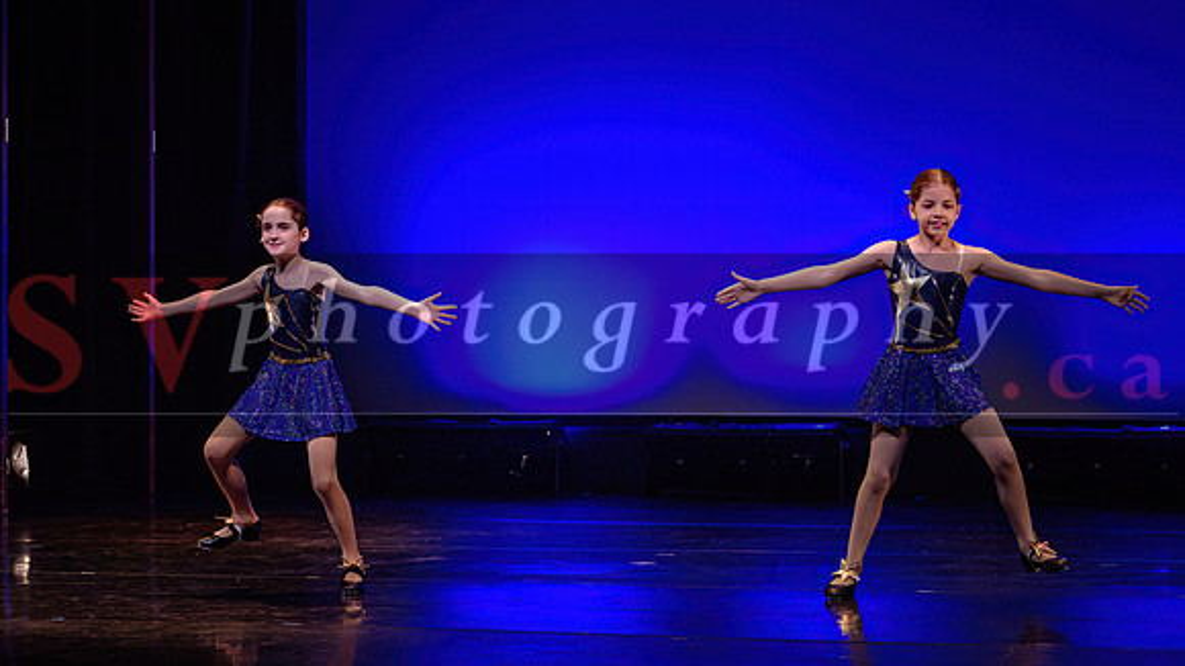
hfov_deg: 16.7
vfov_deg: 9.4
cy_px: 170
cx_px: 546
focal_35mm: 128
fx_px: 4026
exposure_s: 1/250
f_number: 2.8
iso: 1600
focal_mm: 95
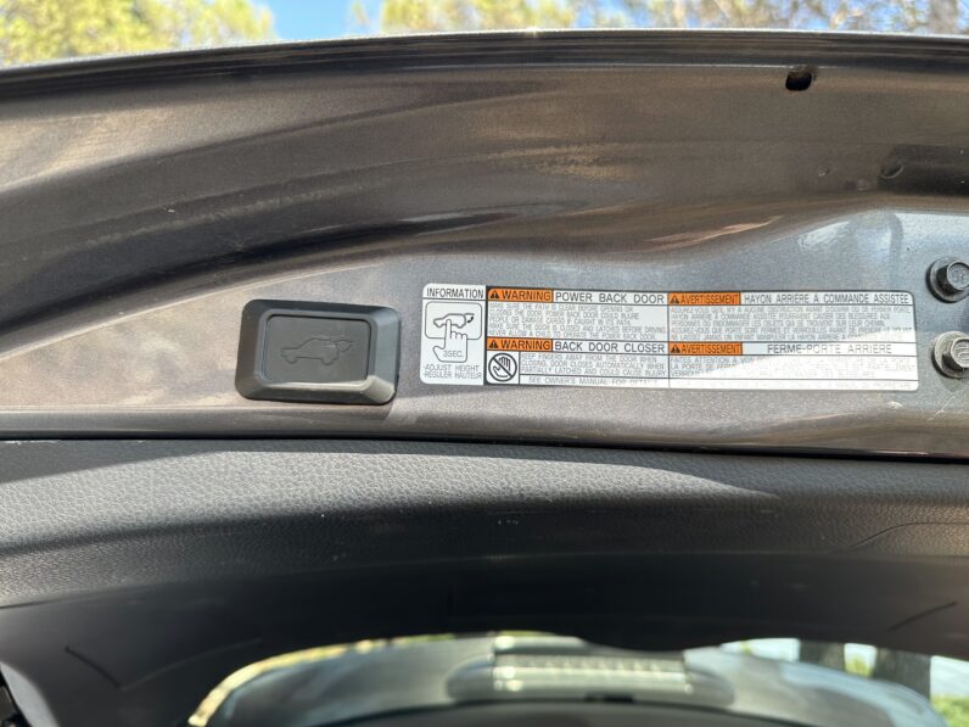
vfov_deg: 56.8
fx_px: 672
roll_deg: +3.9
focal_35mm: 24
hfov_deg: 71.6
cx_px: 484
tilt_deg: +25.1
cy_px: 364
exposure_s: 1/276
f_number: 1.78
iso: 80
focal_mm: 6.86
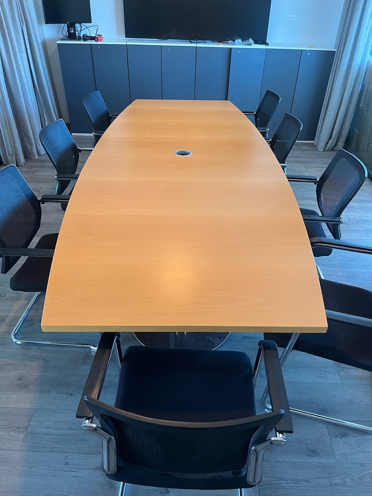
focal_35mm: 26
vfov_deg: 67.3
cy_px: 248
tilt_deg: -33.9
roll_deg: +0.2
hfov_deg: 53.1
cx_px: 186
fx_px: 373
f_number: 1.6
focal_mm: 5.1
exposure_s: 1/50
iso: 125
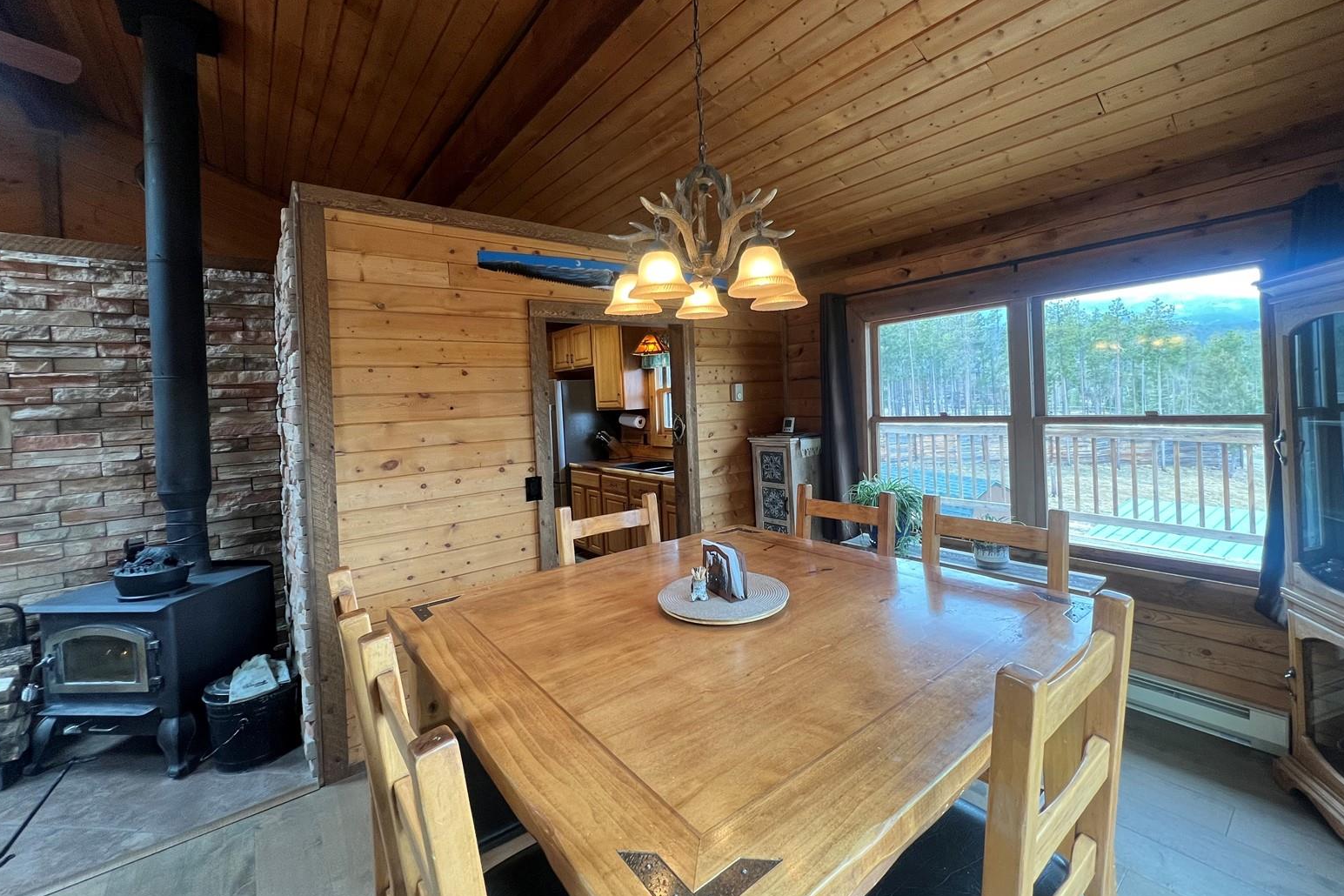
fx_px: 523
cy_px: 407
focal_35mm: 14
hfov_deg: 104.2
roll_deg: +3.1
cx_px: 685
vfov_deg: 81.0
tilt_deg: -1.0
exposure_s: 1/120
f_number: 1.8
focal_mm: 1.57
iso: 200
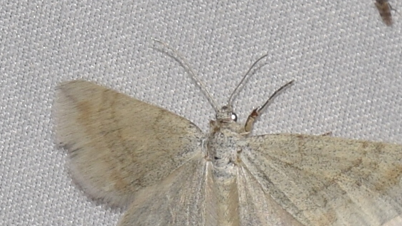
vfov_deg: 3.3
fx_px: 3977
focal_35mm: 373
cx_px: 222
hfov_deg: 5.8
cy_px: 171
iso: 100
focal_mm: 140
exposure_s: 1/160
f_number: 13
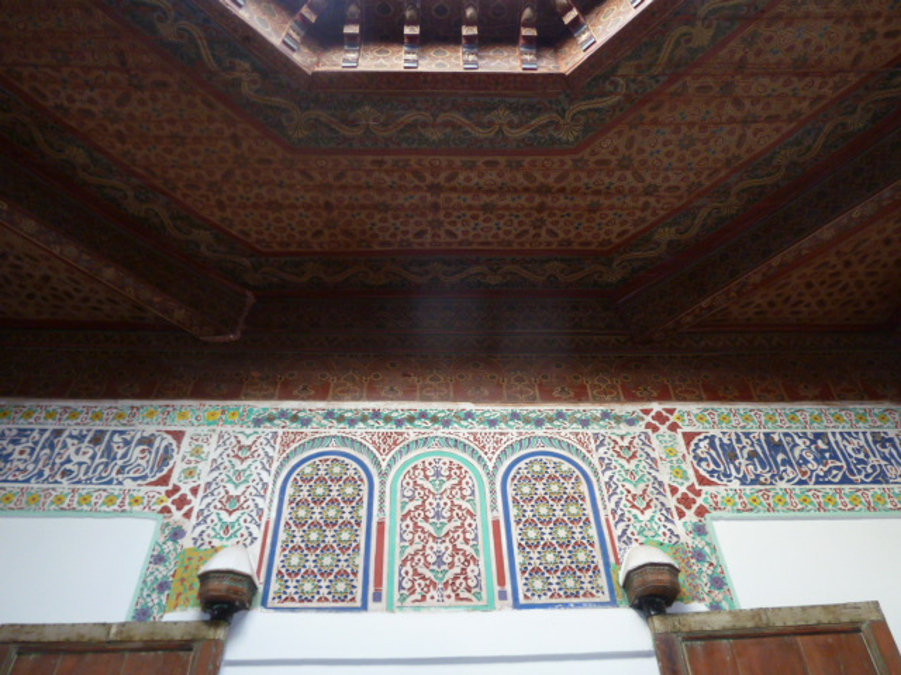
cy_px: 338
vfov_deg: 54.9
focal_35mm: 25
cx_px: 450
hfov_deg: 69.4
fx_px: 651
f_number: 3.3
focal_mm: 4.1
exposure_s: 1/30
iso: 200
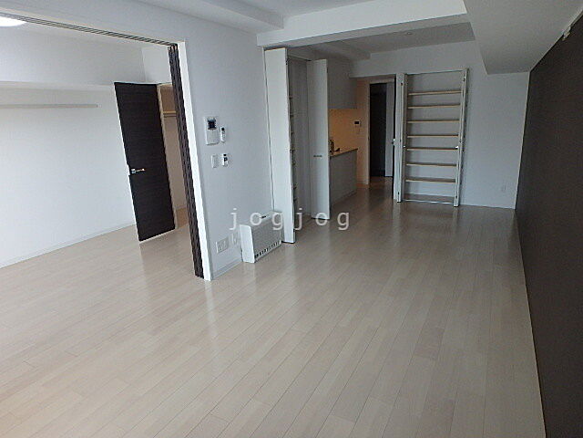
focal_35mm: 21
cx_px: 292
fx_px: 354
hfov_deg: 79.0
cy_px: 219
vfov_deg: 63.4
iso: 200
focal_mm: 3.7
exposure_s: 1/60
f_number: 3.5
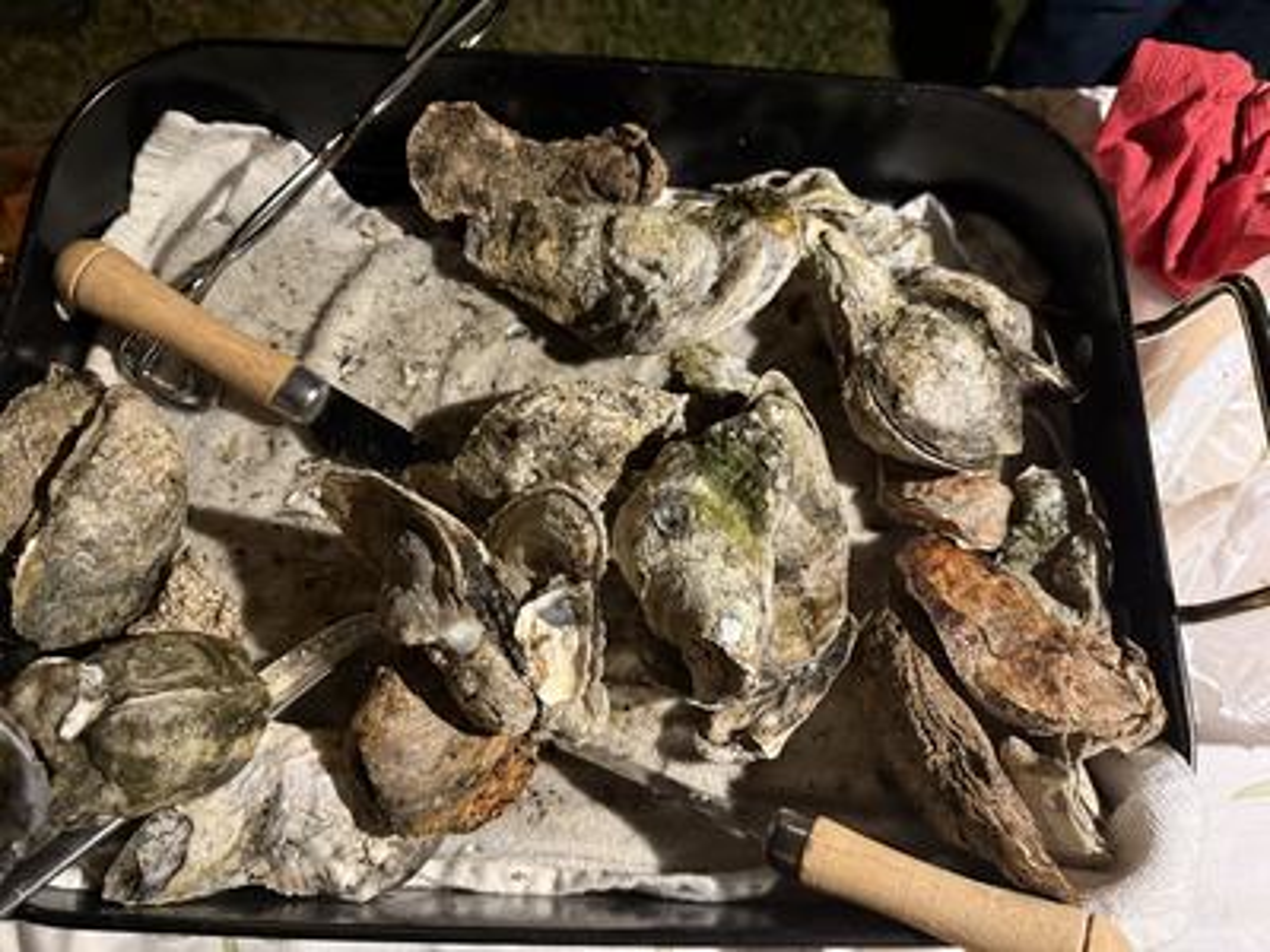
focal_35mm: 24
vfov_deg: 56.8
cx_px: 635
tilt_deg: -63.9
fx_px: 881
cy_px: 476
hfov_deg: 71.6
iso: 800
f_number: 1.78
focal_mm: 6.76
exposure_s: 1/40
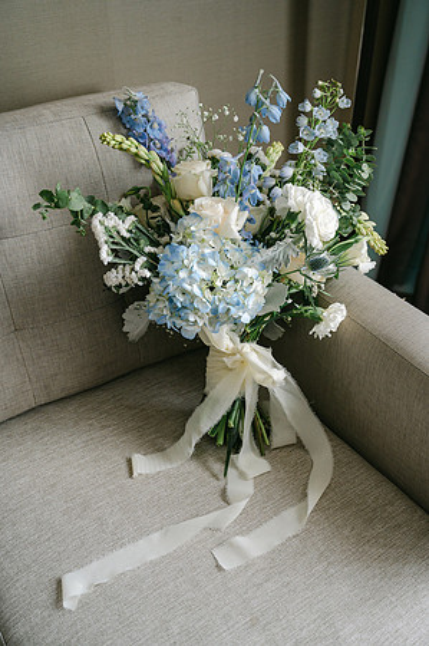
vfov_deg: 51.9
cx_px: 214
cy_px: 323
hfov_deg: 35.9
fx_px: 663
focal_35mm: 37
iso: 640
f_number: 4
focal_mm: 37
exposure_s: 1/125
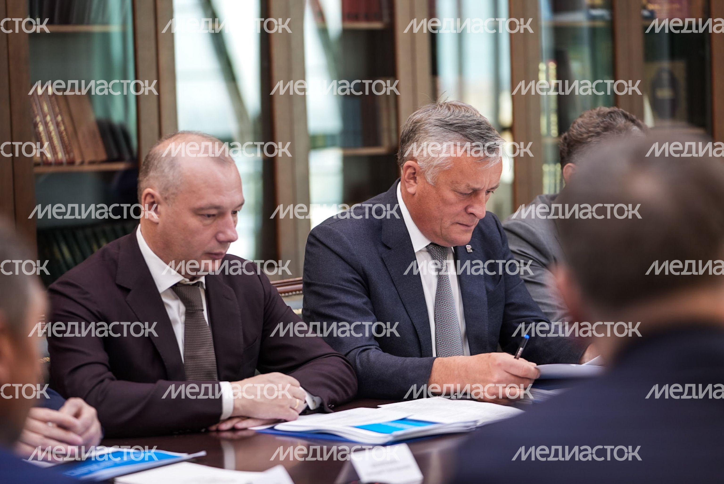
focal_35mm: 113
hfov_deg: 18.1
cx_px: 362
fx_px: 2274
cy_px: 242
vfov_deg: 12.1
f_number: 2.8
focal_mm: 113
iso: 800
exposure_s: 1/125
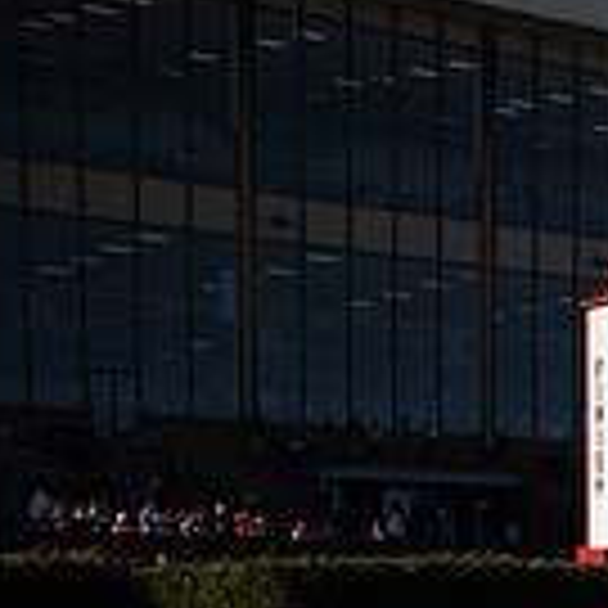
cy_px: 770
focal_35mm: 110
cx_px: 1252
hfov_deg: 13.4
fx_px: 2186
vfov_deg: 15.2
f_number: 3.8
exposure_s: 1/1600
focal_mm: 20
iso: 100
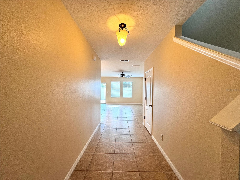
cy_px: 90
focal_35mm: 14
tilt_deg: -1.4
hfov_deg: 102.1
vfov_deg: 85.7
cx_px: 120
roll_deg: -1.3
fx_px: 97
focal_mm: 2.22
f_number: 2.2
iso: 125
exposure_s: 1/120
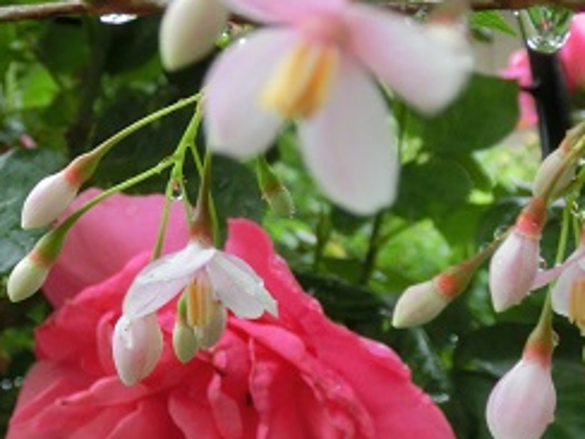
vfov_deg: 20.4
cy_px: 182
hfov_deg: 27.0
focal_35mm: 72
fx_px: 1217
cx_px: 267
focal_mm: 6.5
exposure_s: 1/125
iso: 320
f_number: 4.1
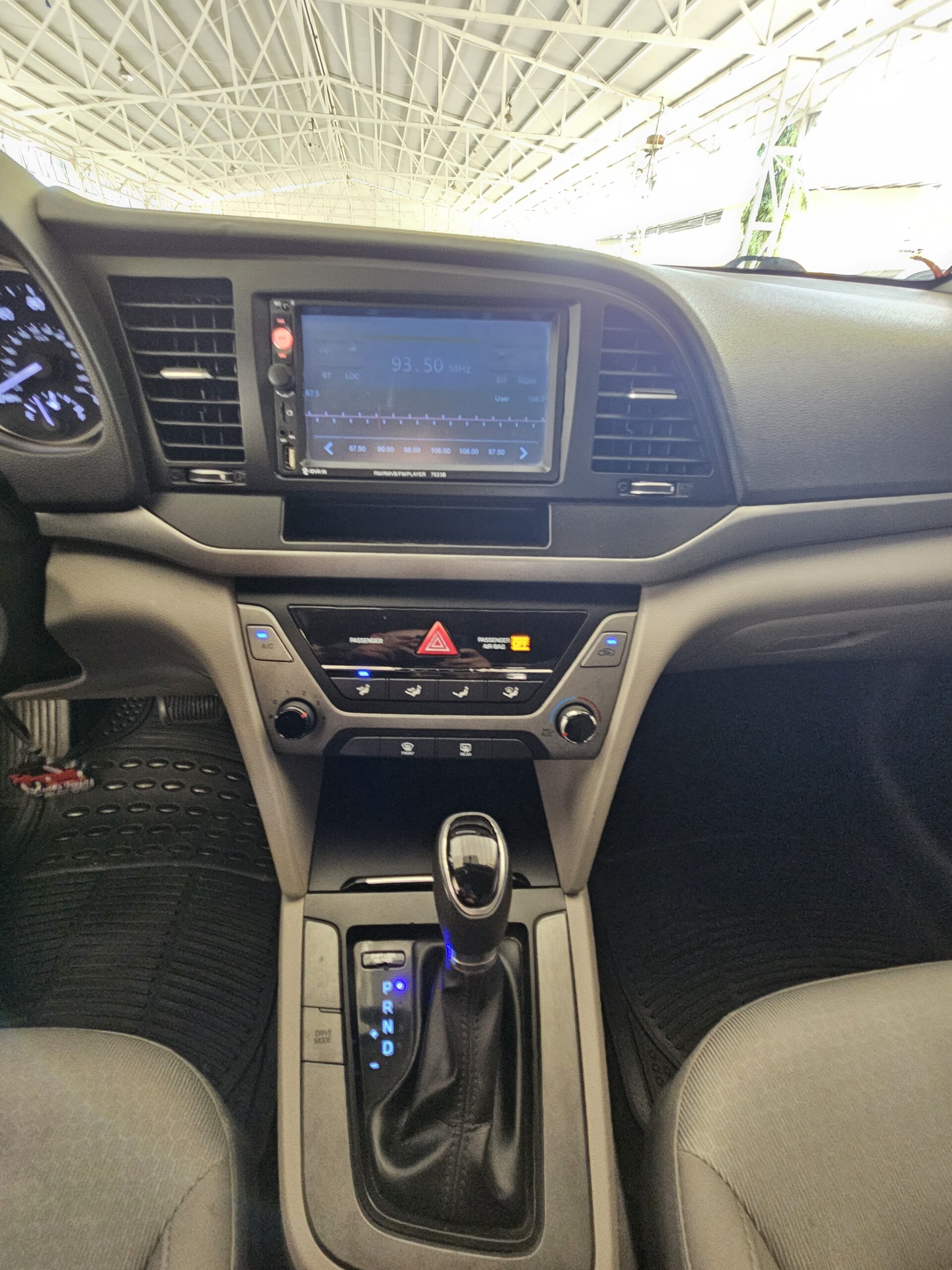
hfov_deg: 89.9
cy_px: 635
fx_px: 477
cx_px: 476
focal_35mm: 13
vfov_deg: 106.2
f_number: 2.2
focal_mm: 2.2
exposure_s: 1/30
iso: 400
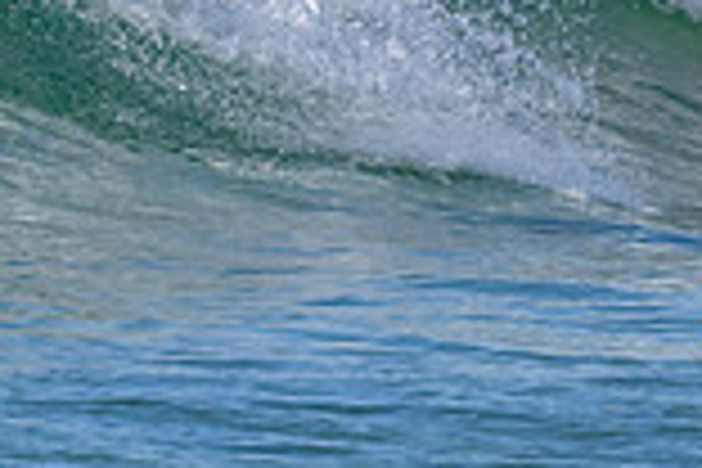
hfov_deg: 0.9
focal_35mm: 2310
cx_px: -198
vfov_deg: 0.6
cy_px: -200
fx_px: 45041
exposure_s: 1/2000
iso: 1400
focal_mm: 620
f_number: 11
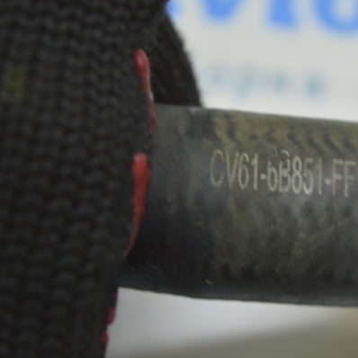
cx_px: 273
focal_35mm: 113
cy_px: 174
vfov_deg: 15.5
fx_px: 1318
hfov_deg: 15.4
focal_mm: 55
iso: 400
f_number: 5.6
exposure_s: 1/20
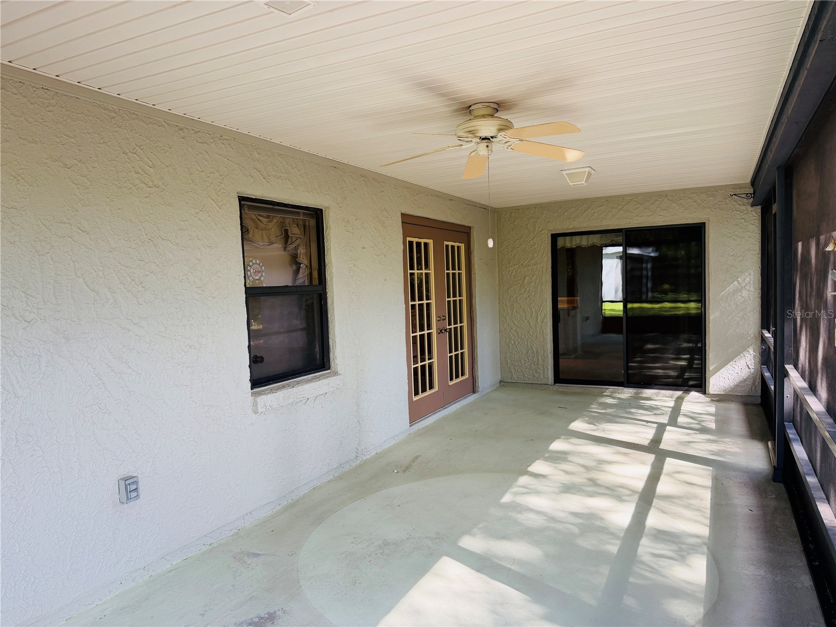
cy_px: 314
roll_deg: +3.1
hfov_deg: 71.6
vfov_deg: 56.8
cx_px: 418
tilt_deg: -2.4
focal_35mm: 24
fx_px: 580
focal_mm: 6.76
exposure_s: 1/171
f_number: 1.78
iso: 100
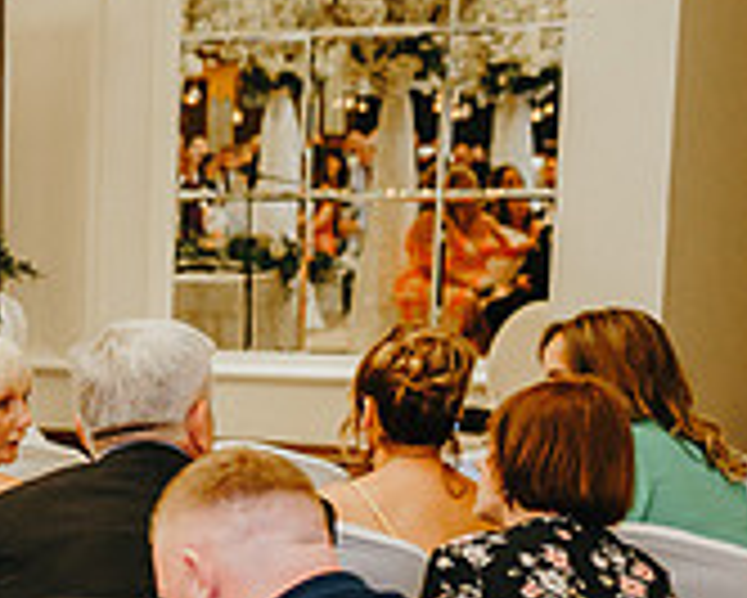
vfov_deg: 13.3
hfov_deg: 14.8
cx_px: -544
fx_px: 2544
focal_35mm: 115
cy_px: 587
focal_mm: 35
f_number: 2.2
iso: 2000
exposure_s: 1/200
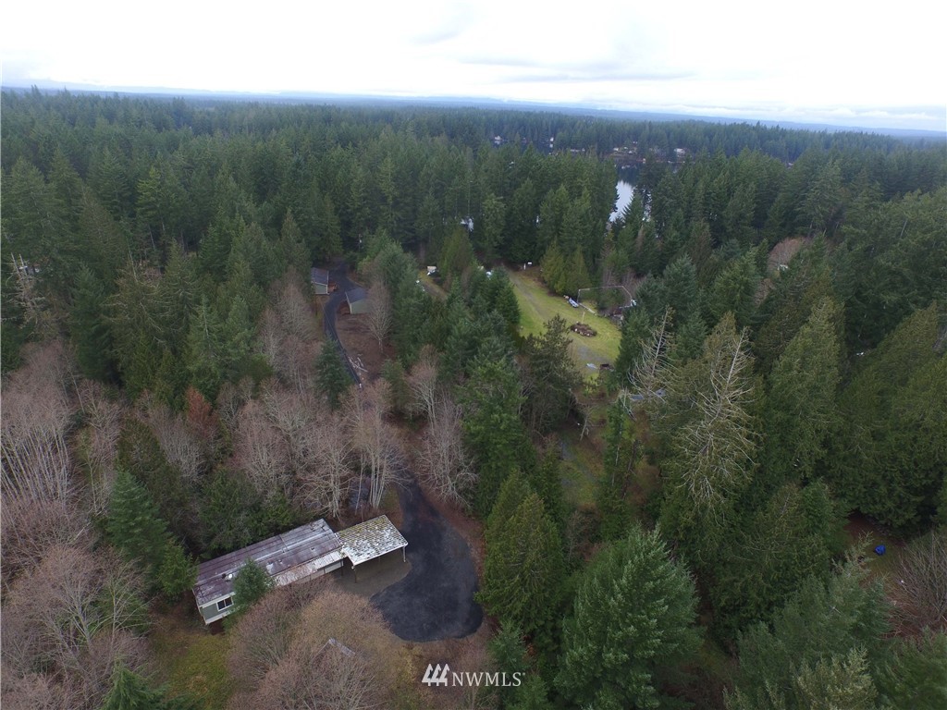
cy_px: 355
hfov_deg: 81.7
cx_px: 474
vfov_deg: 66.0
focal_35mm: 20
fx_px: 547
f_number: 2.8
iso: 100
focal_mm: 3.61
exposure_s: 1/105
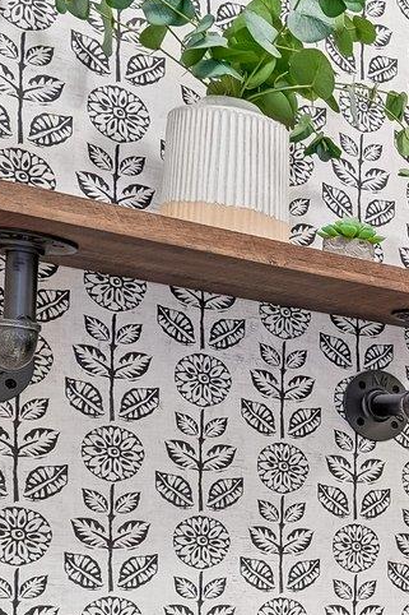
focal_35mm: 68
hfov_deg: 14.4
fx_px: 1160
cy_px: 572
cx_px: 939
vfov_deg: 28.3
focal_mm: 16
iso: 250
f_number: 8
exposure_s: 1/2
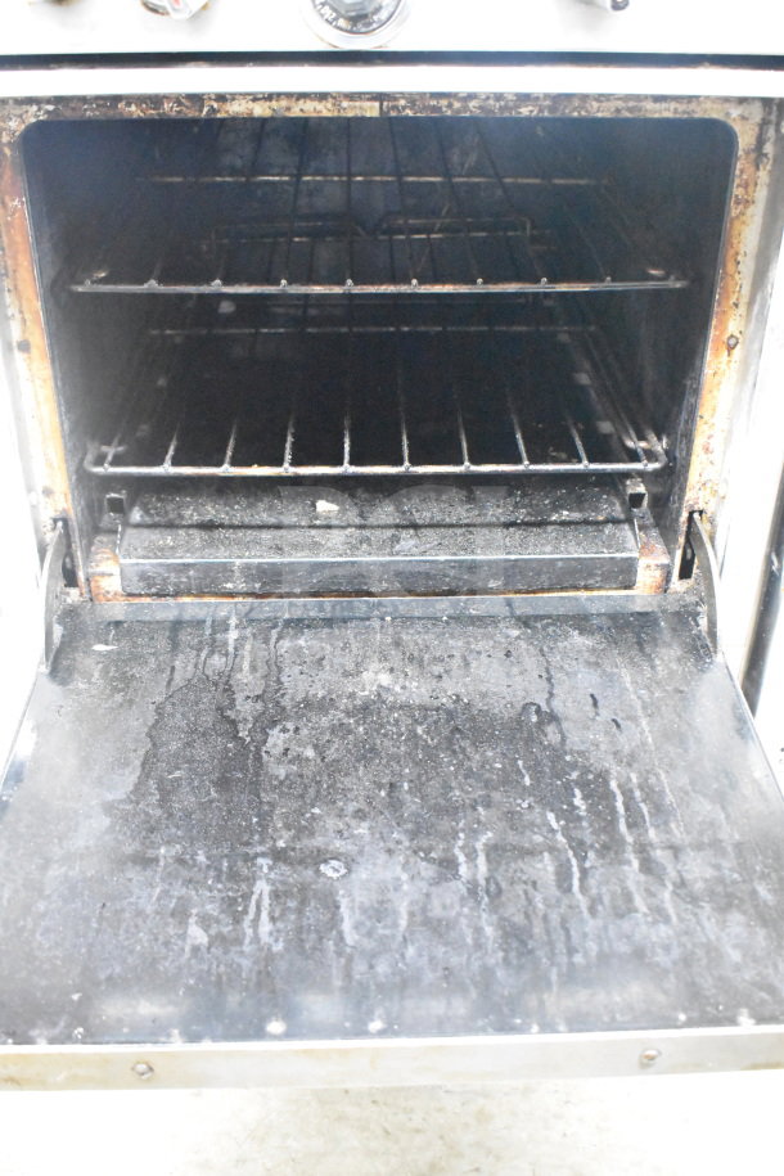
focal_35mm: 34
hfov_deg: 38.4
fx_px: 1127
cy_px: 588
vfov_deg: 55.1
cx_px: 392
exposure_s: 1/40
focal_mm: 23
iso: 16000
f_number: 3.8
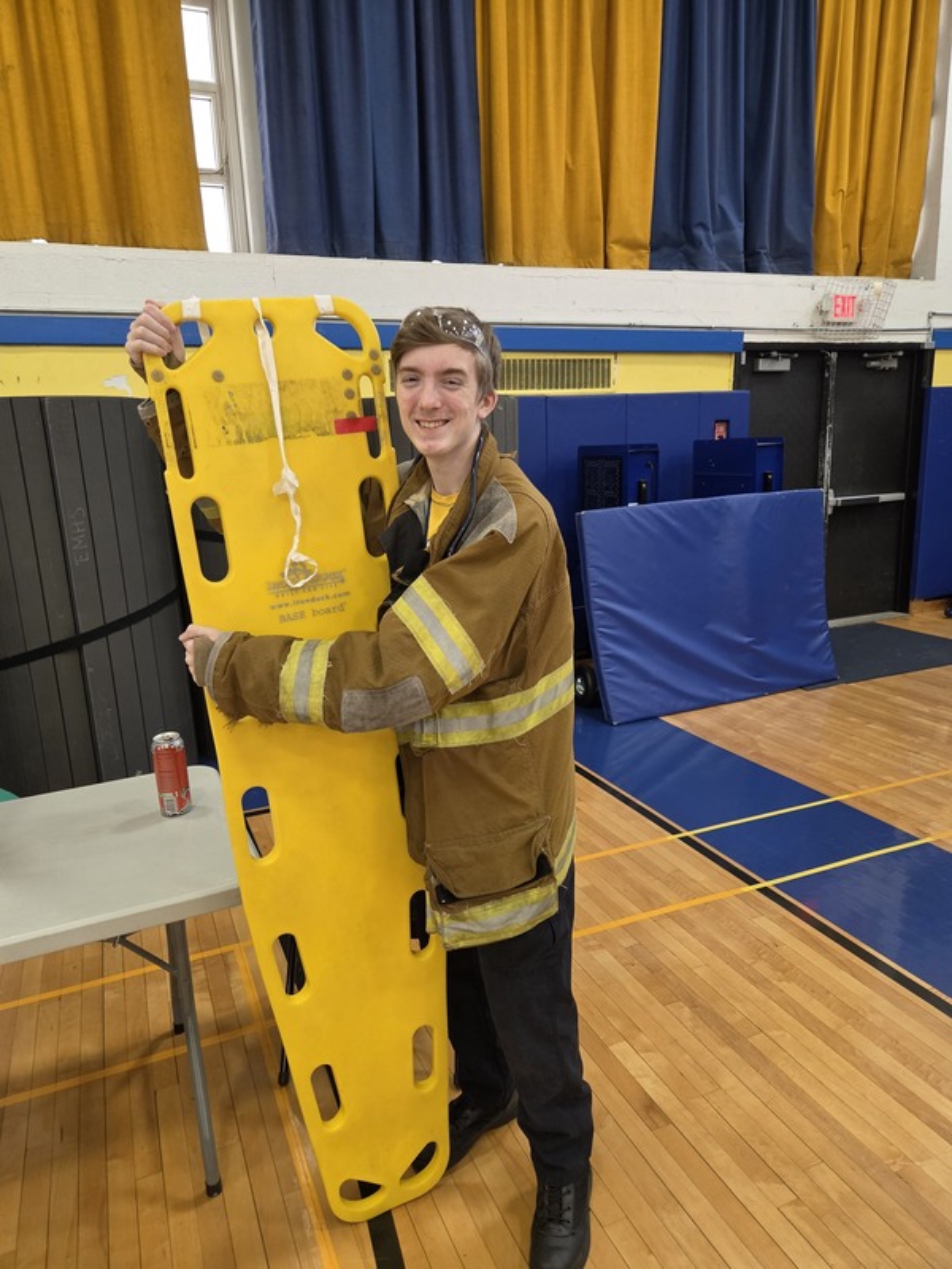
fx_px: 843
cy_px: 634
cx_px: 476
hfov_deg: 58.9
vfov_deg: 73.9
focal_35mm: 23
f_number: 1.8
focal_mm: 5.4
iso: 500
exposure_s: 1/120
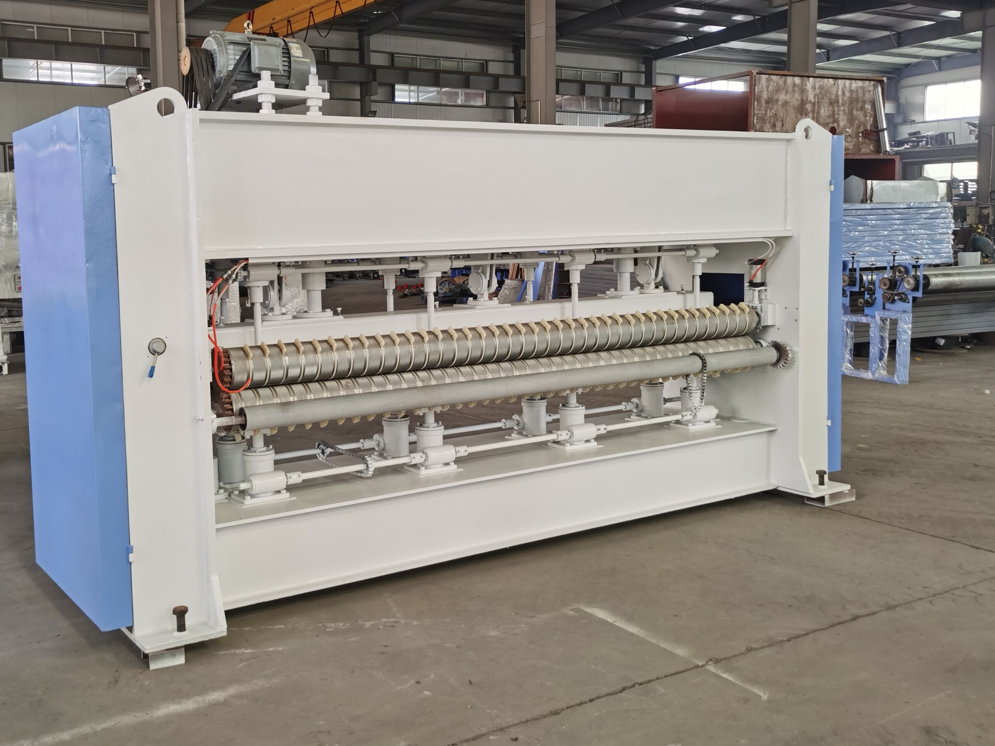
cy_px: 319
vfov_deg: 37.6
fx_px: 1092
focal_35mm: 38
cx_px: 428
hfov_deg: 48.8
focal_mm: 5.58
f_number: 1.8
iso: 50
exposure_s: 1/100
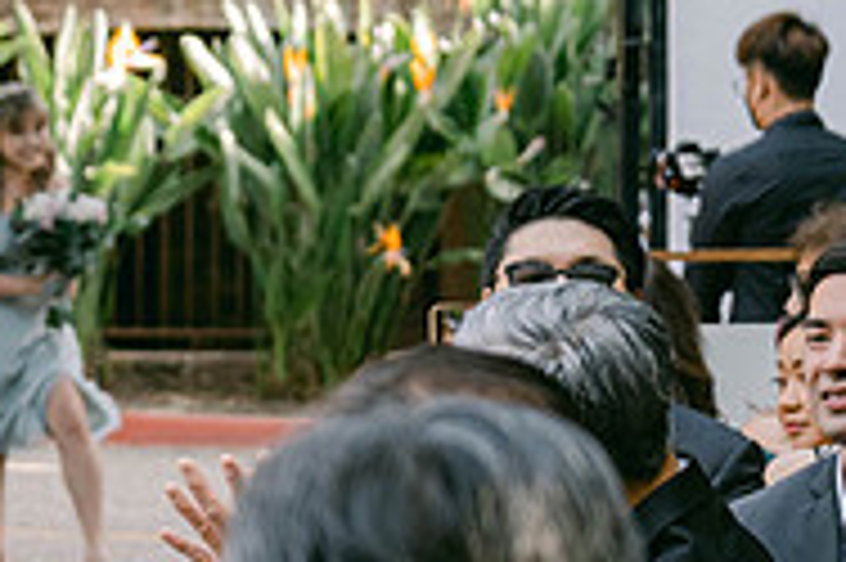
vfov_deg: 4.1
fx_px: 7748
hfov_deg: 6.2
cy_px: 641
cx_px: -310
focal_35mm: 330
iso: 320
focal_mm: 71.5
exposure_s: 1/300
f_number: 2.8
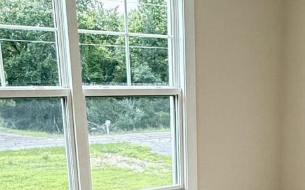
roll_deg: +0.3
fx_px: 515
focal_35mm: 62
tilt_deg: -16.2
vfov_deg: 19.6
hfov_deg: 32.0
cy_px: 233
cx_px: 248
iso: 125
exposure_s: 1/120
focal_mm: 2.22
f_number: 2.2
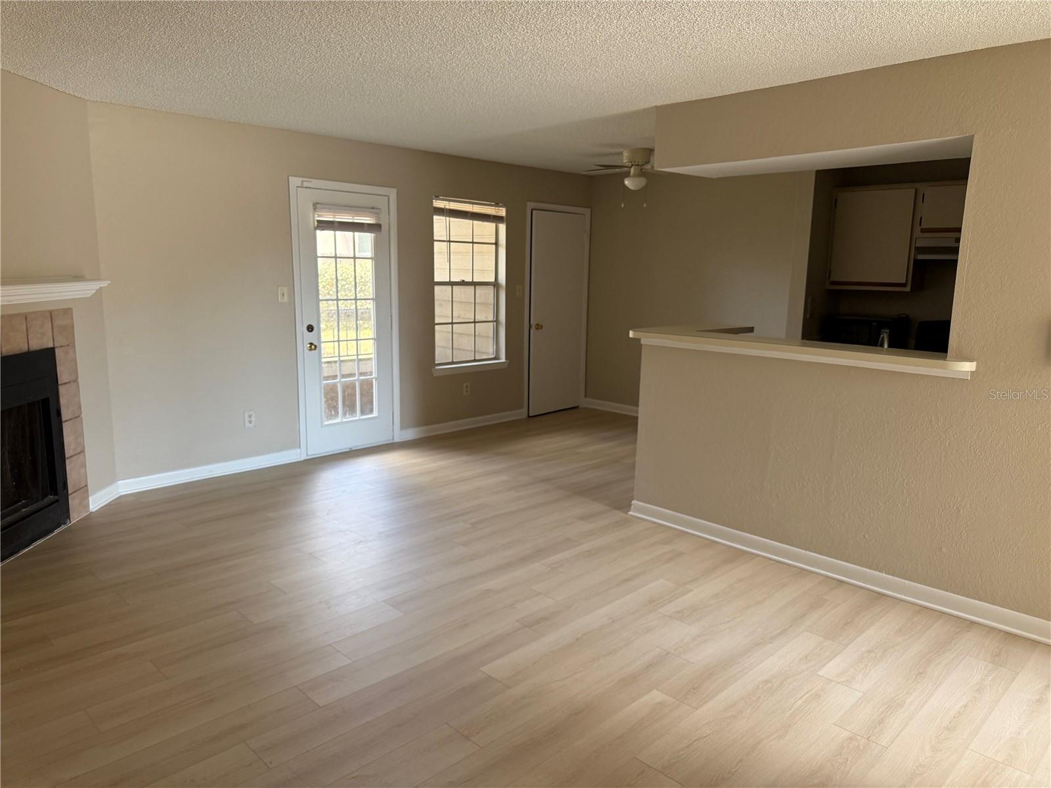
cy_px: 394
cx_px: 526
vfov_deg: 56.8
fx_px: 729
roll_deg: -1.0
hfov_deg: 71.6
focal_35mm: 24
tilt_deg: -10.1
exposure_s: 1/147
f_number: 1.78
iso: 160
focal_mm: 6.76
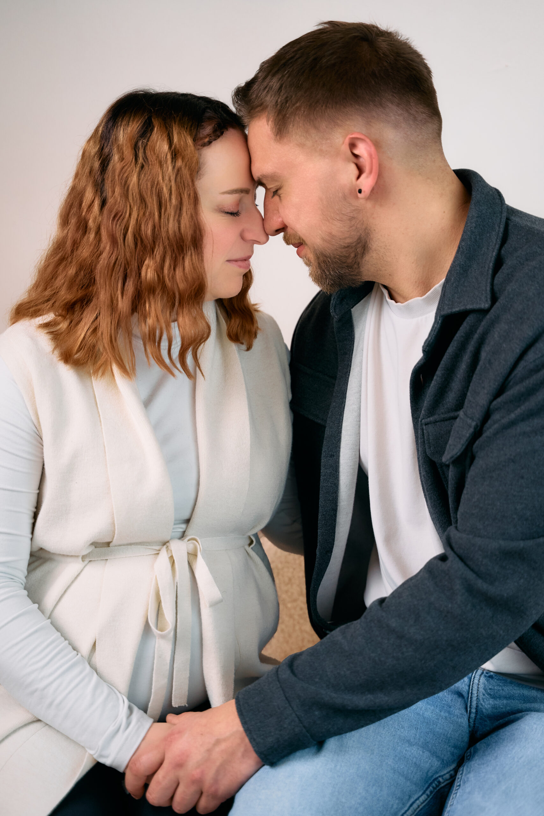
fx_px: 1700
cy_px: 408
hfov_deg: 18.2
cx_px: 272
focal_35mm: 75
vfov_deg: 27.0
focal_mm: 75
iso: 400
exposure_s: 1/125
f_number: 3.2
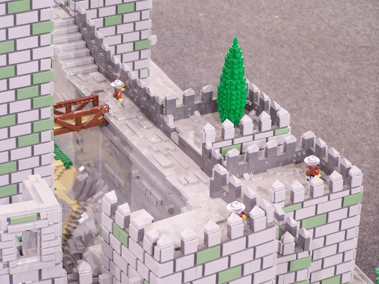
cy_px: 142
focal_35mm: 128
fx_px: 1401
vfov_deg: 11.6
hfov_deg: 15.4
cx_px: 190
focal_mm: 21.2
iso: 80
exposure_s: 1/4
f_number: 3.2
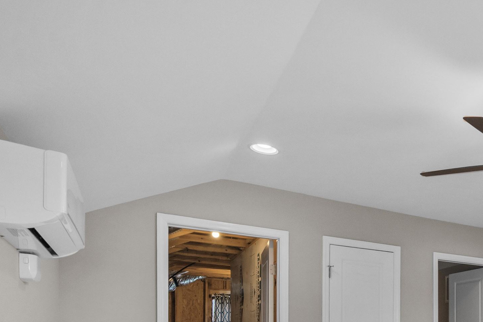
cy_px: 332
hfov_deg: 45.5
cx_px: 500
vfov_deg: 34.8
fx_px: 456
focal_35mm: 34
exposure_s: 1/15
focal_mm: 16
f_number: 8
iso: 1250
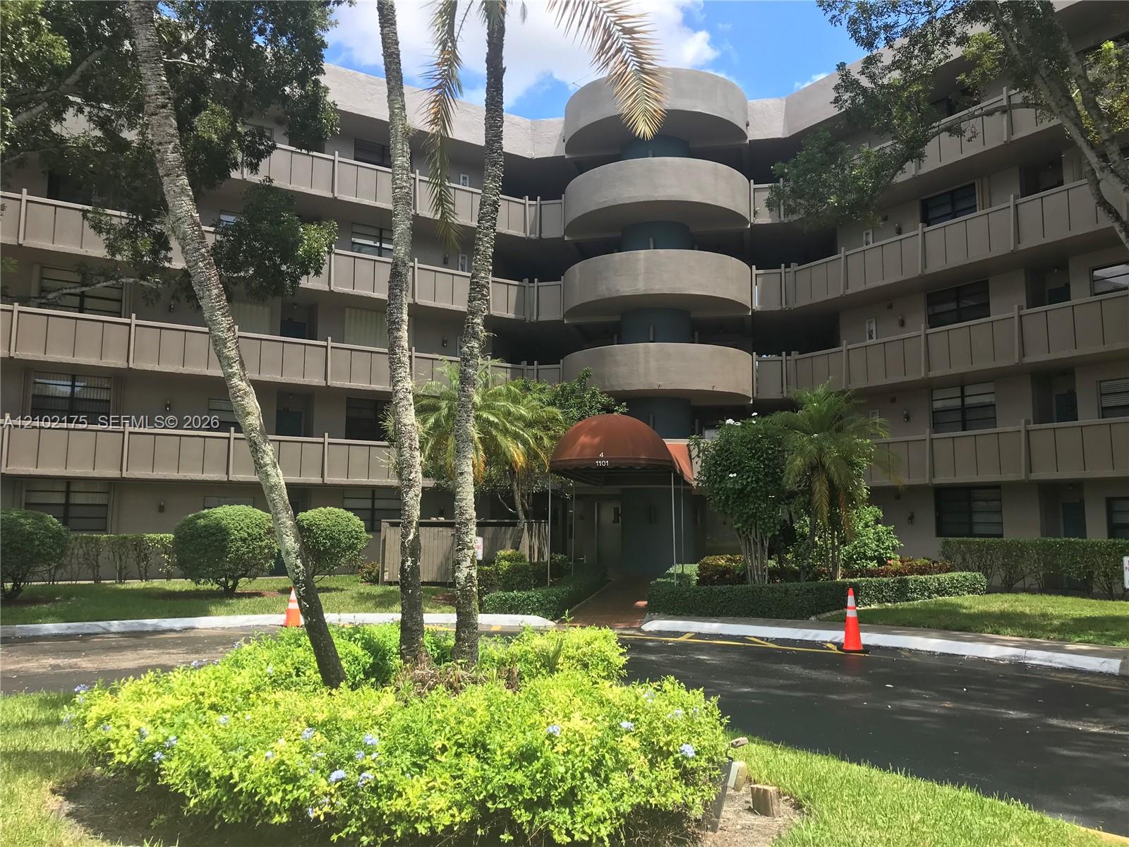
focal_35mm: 28
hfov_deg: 63.4
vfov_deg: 49.7
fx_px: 913
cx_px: 564
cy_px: 424
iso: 20
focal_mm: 3.99
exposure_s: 1/863
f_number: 1.8
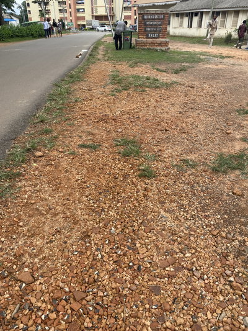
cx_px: 124
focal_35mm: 26
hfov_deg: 53.1
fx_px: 248
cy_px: 166
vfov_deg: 67.3
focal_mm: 4.25
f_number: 1.8
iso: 32
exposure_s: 1/1016
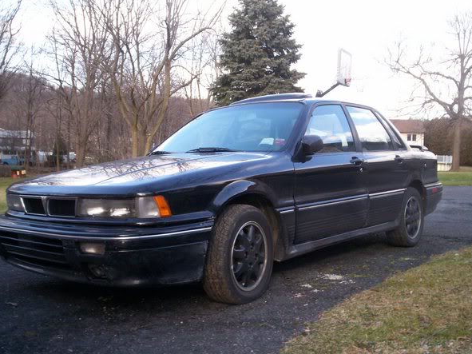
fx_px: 532
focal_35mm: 39
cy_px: 188
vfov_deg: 36.8
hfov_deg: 47.9
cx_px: 228
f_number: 4.5
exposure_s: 1/78
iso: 100
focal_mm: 5.9
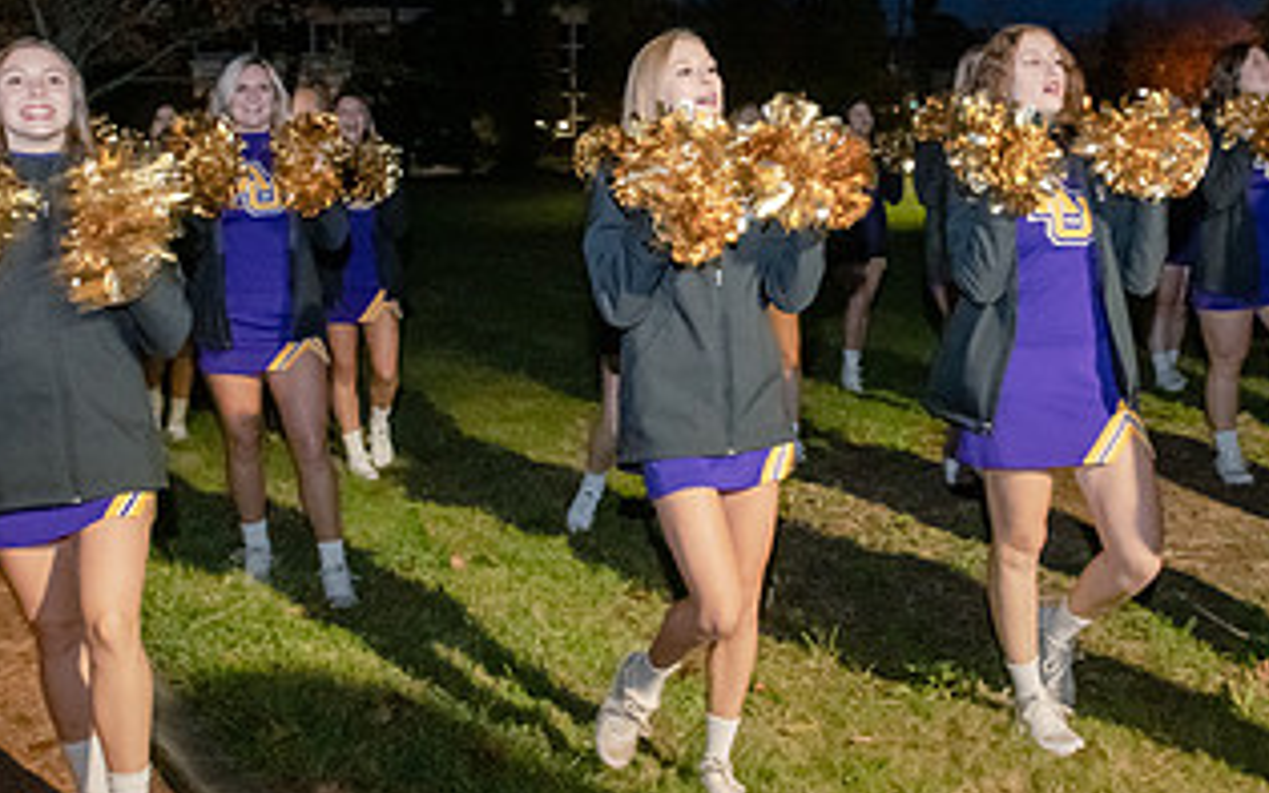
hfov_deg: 44.3
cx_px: 669
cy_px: 260
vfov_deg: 28.4
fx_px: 1557
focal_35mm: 45
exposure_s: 1/40
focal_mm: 24
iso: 6400
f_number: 5
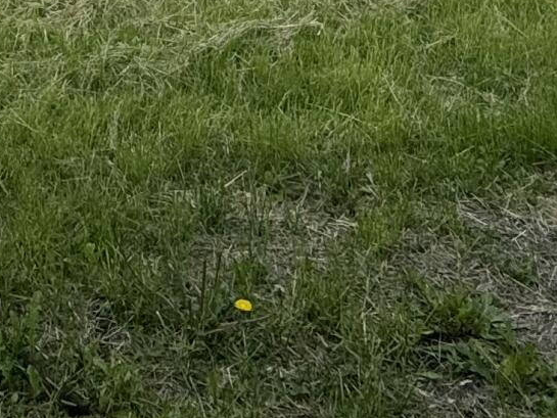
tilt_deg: -10.5
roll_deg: -1.2
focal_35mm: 77
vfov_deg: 16.4
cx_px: -2
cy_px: -310
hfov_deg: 24.2
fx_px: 1239
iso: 50
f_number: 2.2
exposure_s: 1/1143
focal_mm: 2.22
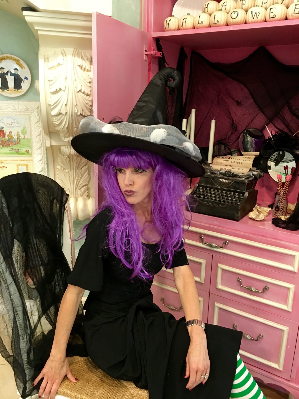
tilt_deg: -14.5
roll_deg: -2.1
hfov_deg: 48.2
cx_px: 150
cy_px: 200
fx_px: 334
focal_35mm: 29
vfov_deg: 61.7
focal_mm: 4.15
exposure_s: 1/8
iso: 80
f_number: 2.2
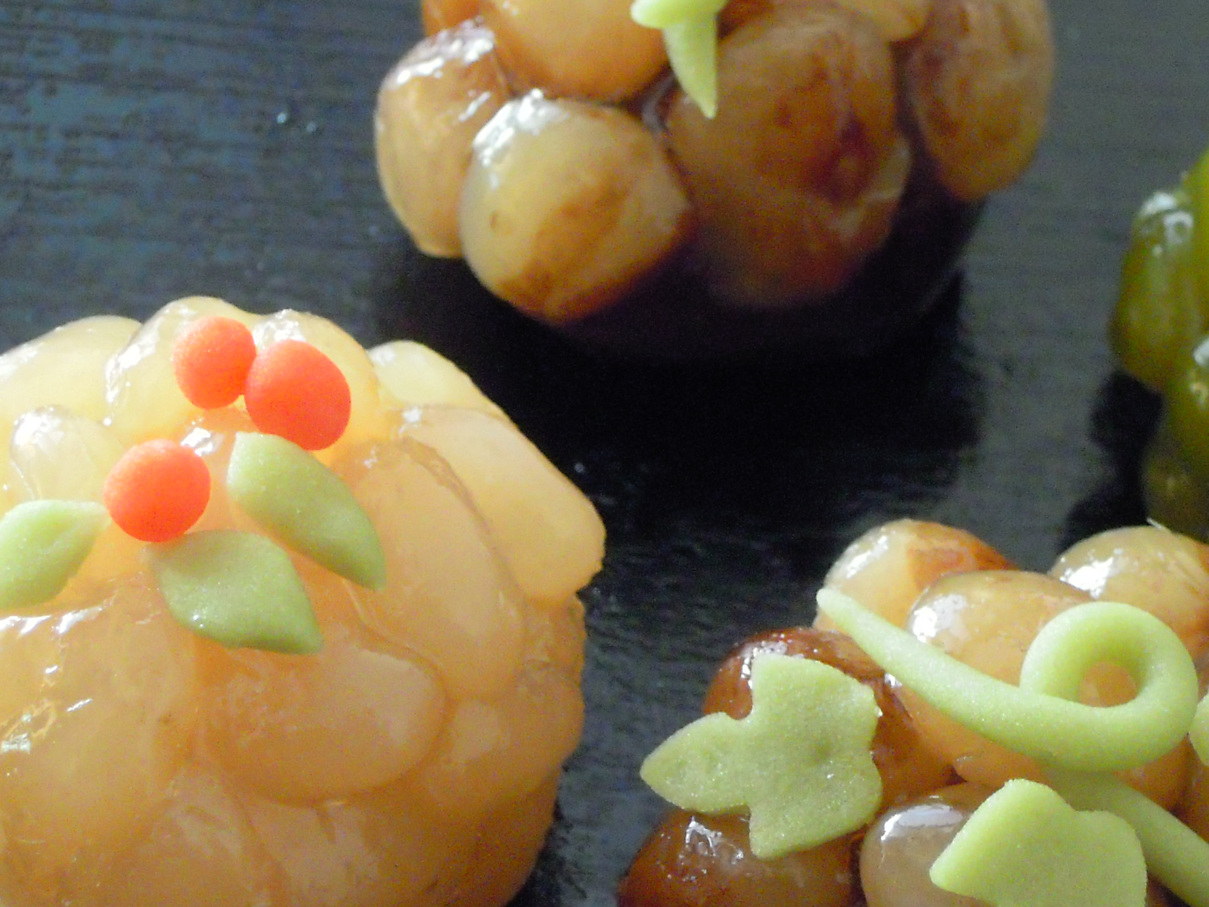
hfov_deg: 15.0
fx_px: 4575
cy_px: 555
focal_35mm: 131
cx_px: 840
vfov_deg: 11.3
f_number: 4.4
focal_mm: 13.2
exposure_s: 1/25
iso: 800
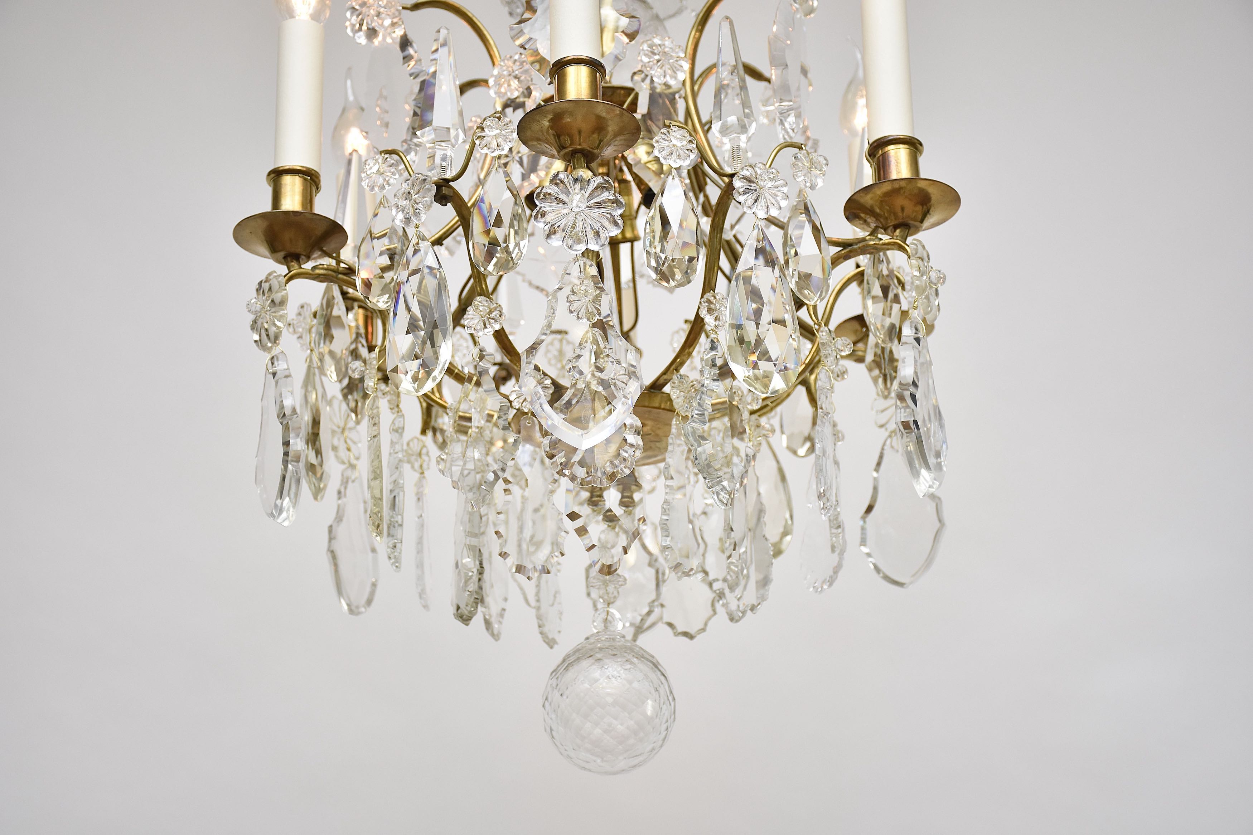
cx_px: 626
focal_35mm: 60
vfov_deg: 22.6
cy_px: 418
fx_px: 2088
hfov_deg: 33.4
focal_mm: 40
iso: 640
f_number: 4.5
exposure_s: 1/160
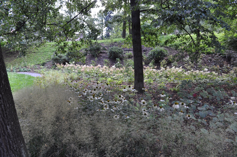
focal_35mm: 27
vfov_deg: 47.8
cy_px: 78
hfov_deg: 67.4
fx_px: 178
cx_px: 118
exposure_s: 1/125
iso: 400
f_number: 5.6
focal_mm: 18
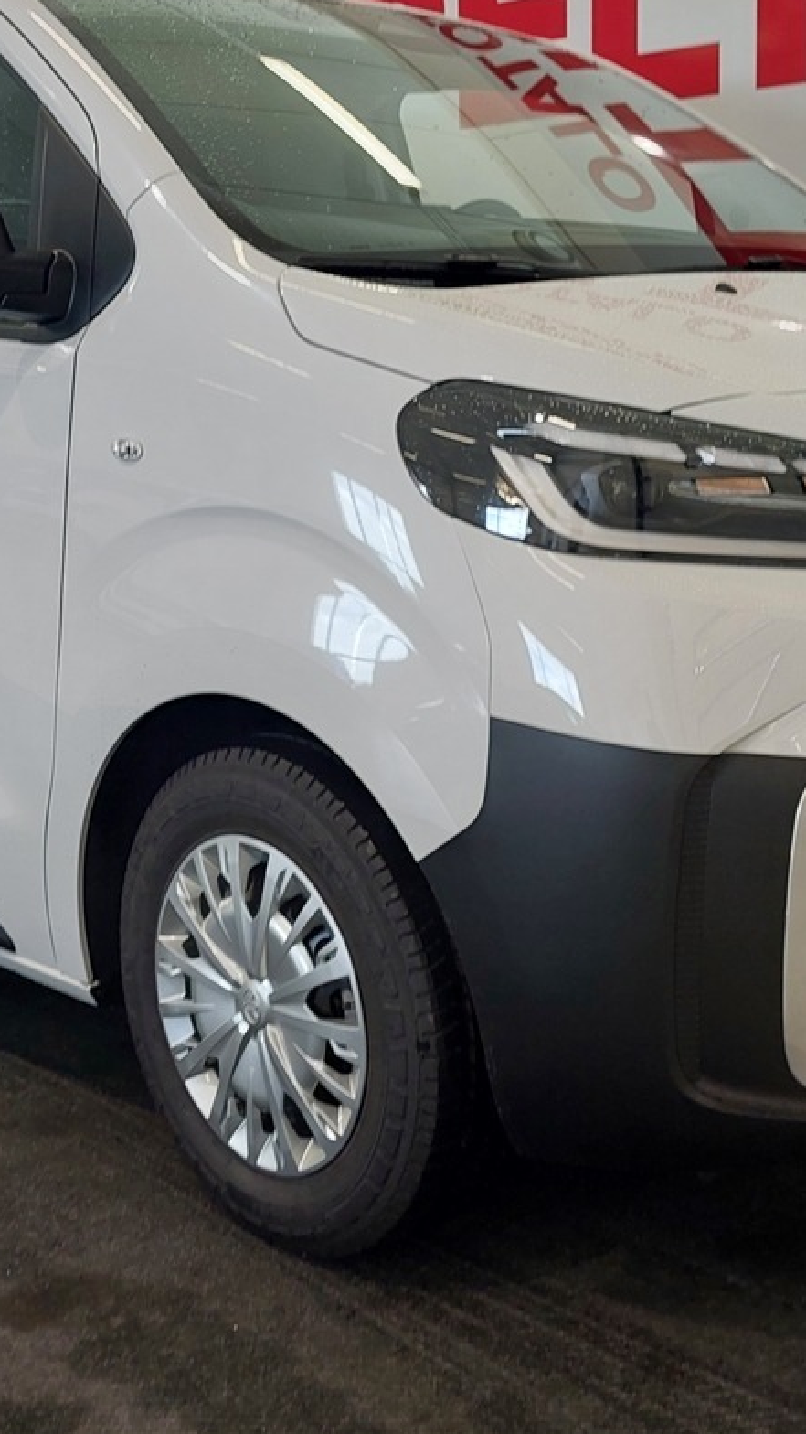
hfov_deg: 23.9
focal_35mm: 50
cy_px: 569
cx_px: 371
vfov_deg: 41.1
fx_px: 1900
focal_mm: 5.23
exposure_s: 1/50
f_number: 1.8
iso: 40
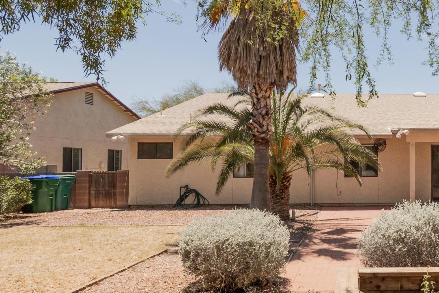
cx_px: 367
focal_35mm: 29
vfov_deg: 44.9
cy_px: 152
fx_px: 354
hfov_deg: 57.5
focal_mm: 10
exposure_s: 1/320
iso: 160
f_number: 8
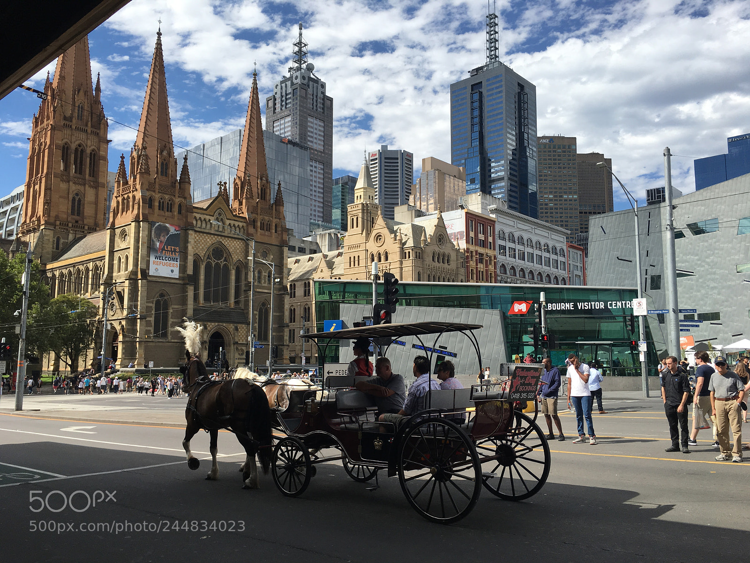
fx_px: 628
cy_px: 282
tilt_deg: +7.3
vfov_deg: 48.2
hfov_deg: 61.7
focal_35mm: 29
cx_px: 375
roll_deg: -0.1
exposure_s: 1/1538
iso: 25
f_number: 2.2
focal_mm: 4.15
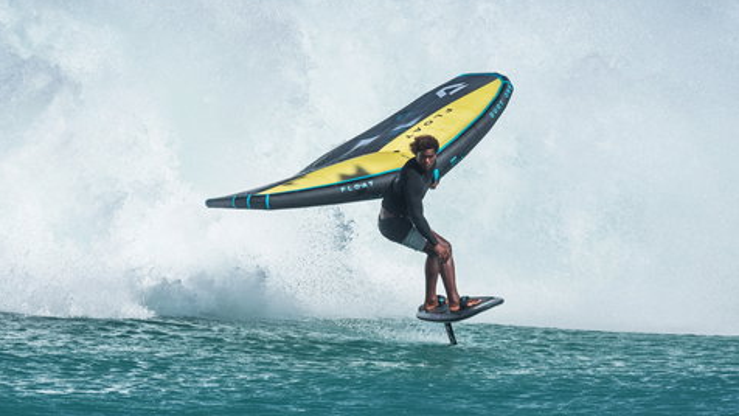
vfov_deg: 3.3
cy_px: 191
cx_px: 370
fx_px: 7115
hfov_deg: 5.9
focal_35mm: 363
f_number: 6.3
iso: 320
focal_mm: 230
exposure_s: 1/3200
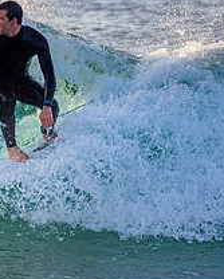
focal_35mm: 1961
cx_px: -105
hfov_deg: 0.8
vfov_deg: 1.0
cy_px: 85
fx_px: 16215
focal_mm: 500
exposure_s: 1/1250
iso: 500
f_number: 5.6
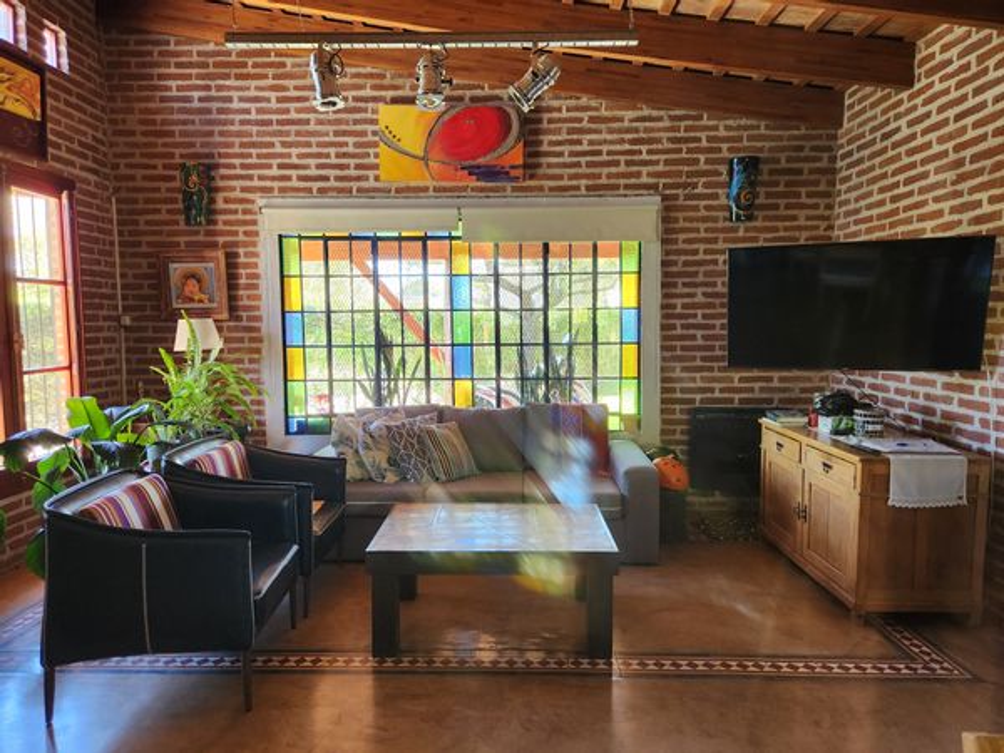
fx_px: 667
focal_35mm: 23
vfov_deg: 58.9
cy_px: 376
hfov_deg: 73.9
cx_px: 502
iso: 320
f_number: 1.8
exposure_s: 1/100
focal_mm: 5.4
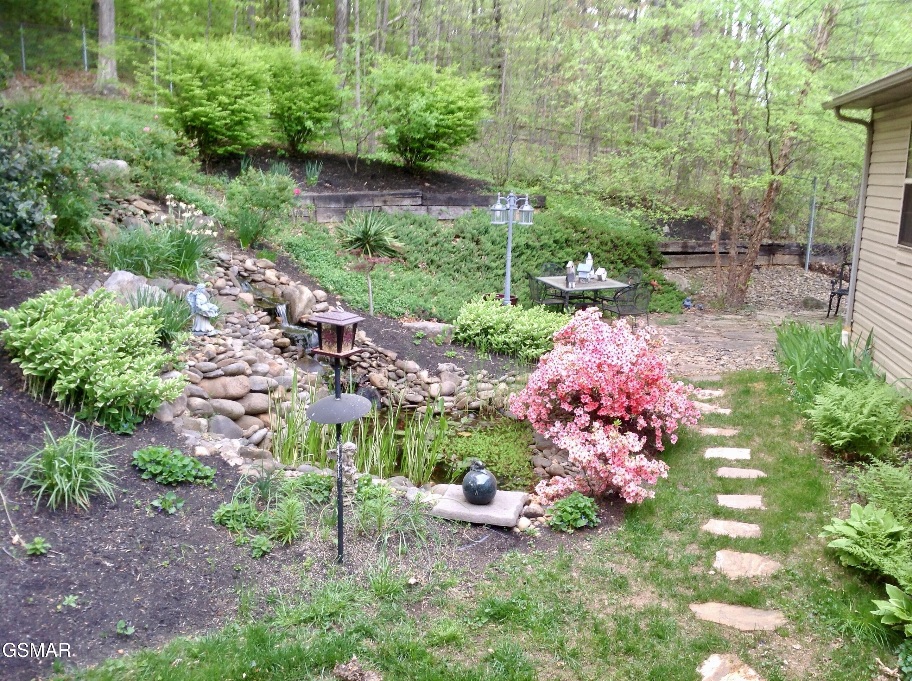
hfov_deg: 52.7
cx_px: 456
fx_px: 921
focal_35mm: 35
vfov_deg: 40.6
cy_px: 340
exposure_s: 1/24
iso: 50
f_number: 2.4
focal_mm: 4.28
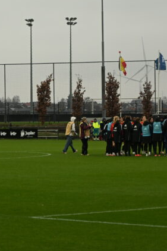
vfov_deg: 10.9
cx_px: 12
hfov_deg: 7.2
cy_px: 102
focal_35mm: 189
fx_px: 1315
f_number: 5.3
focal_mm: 69
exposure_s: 1/250
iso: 320
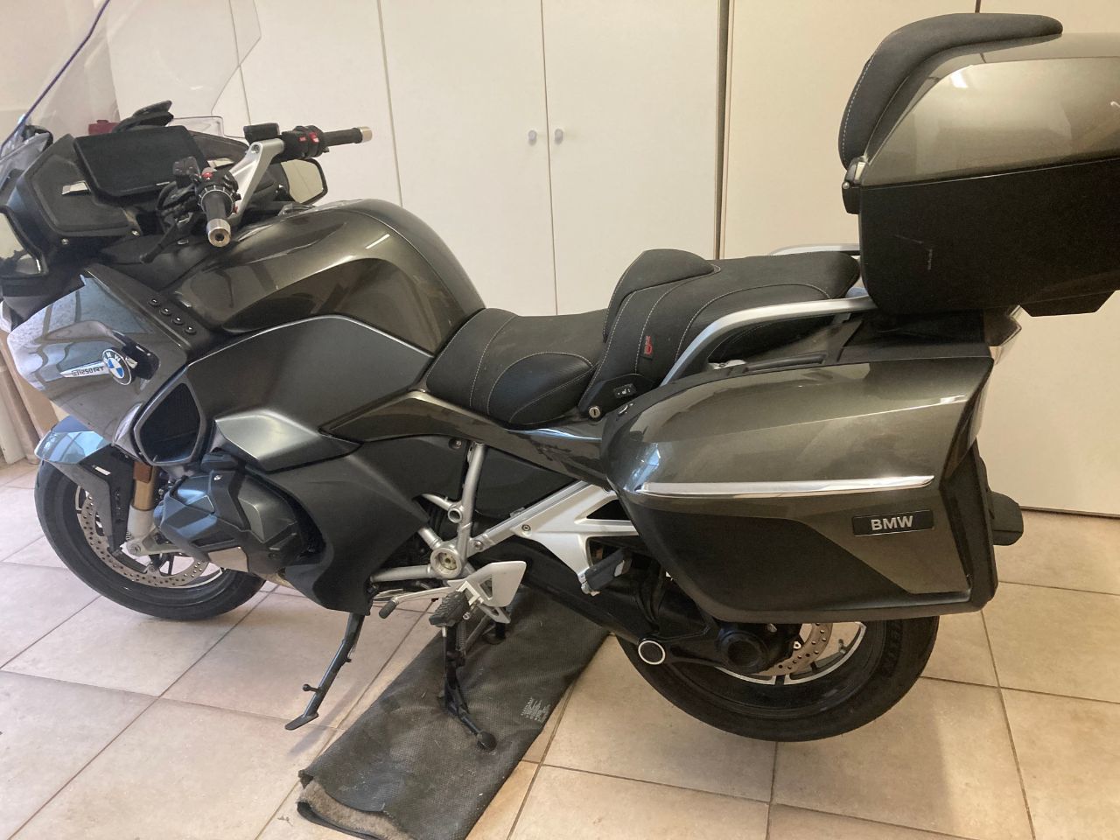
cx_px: 560
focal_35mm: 28
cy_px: 420
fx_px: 906
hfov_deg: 63.4
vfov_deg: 49.7
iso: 250
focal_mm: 3.99
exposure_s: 1/50
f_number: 1.8
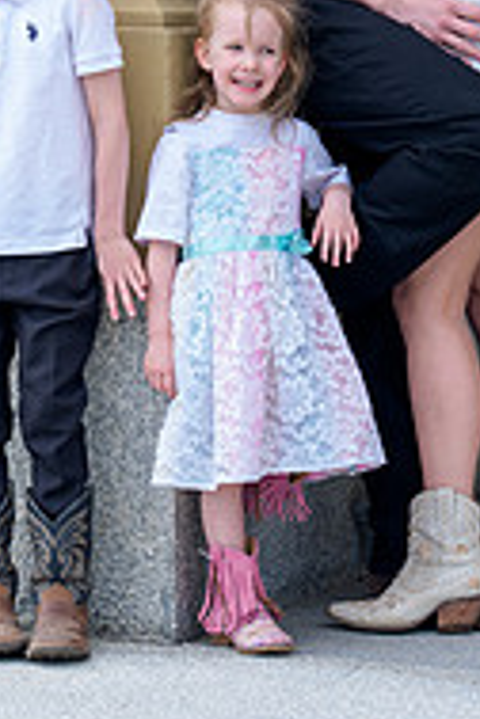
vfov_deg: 12.2
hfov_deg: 8.2
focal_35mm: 167
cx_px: 339
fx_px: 3340
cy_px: 19
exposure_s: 1/250
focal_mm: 70
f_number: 4.5
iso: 100
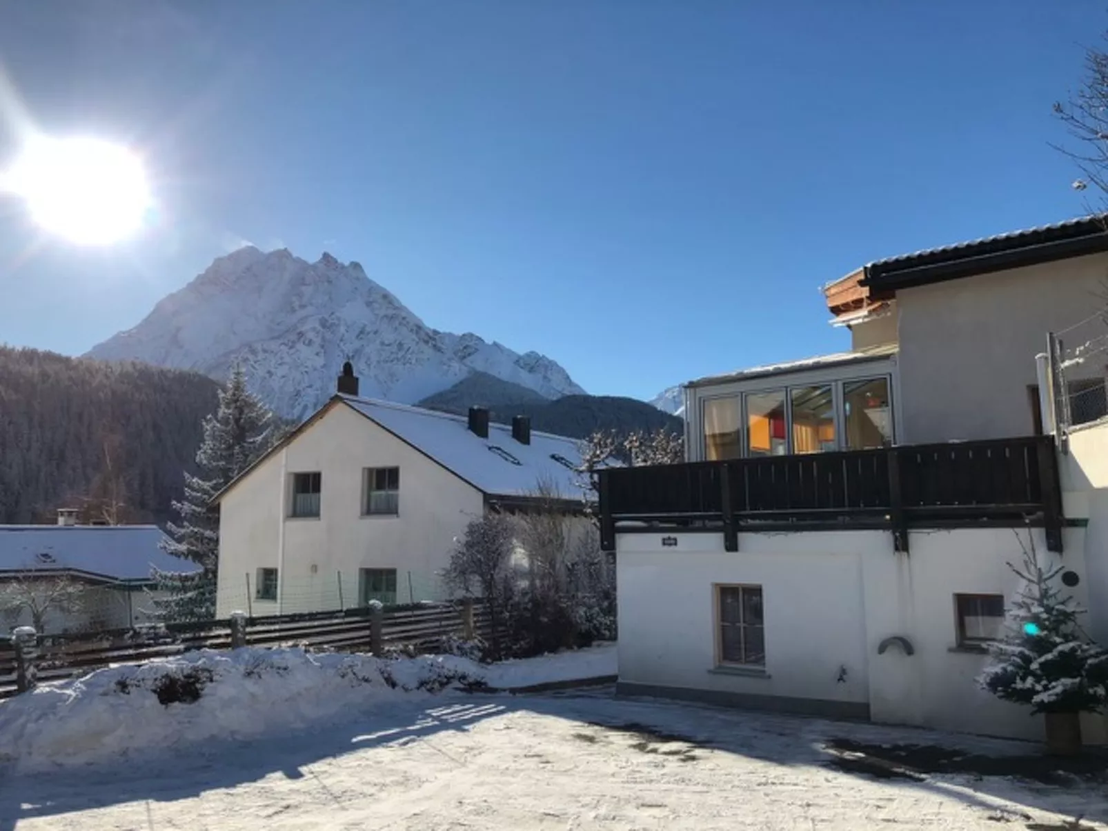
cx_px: 554
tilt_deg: +4.1
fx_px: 928
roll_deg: +1.3
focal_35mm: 29
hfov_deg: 61.7
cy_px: 416
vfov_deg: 48.2
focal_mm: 3.99
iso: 25
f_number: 1.8
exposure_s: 1/2857
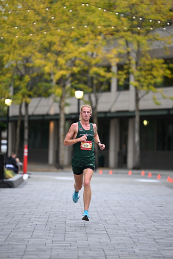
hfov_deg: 7.2
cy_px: 130
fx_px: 1369
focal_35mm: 190
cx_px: 86
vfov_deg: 10.8
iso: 1600
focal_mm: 190
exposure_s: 1/1000
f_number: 2.8
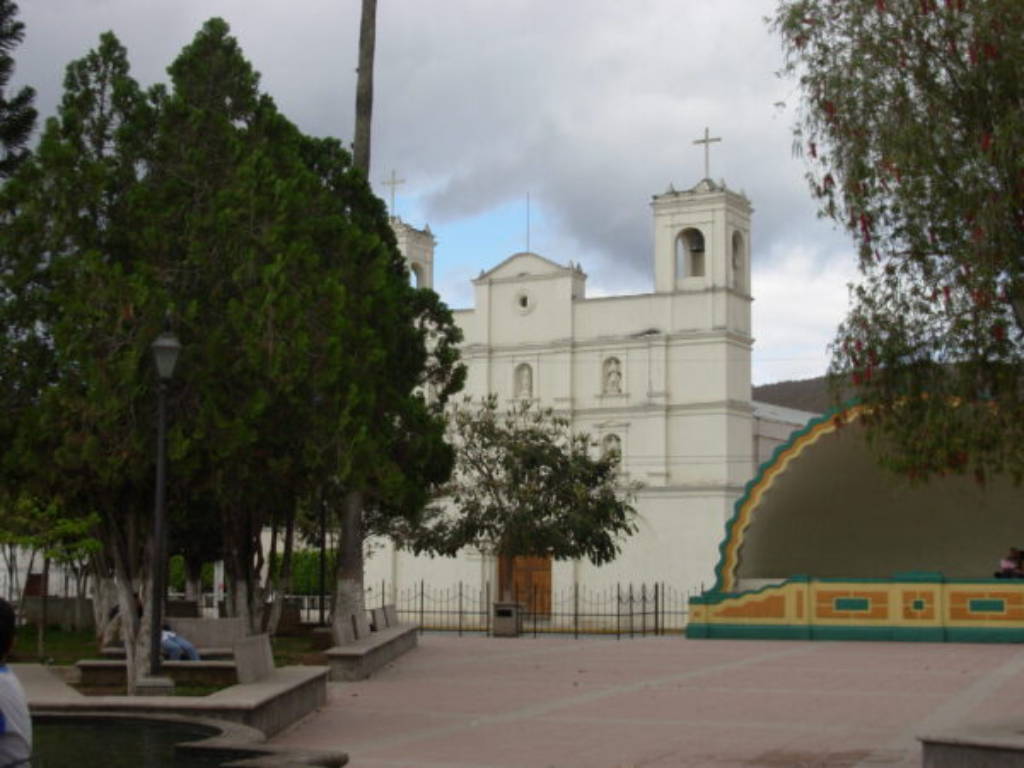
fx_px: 1716
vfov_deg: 25.2
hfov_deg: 33.2
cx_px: 512
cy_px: 384
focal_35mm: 58
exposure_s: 1/724
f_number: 3.3
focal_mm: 9.5
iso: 50
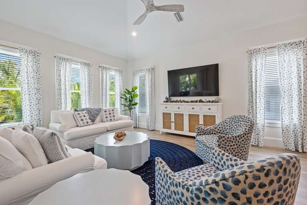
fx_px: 128
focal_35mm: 15
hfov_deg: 100.4
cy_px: 102
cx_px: 154
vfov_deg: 77.3
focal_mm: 10
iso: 1250
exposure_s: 1/50
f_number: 6.4
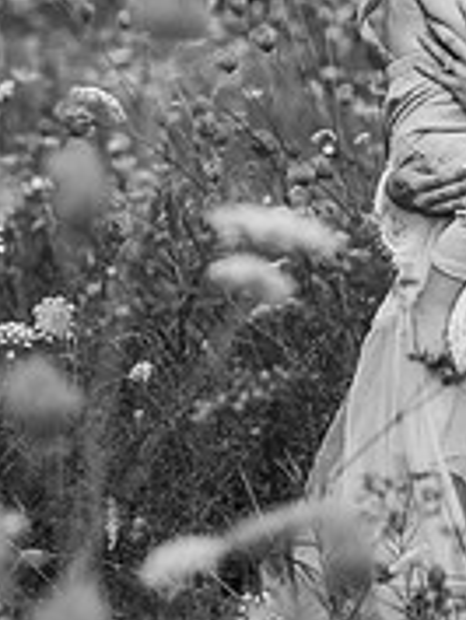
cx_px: 424
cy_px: 214
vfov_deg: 9.5
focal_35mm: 208
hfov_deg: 7.1
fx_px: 3729
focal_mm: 85
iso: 250
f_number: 3.5
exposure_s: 1/1250
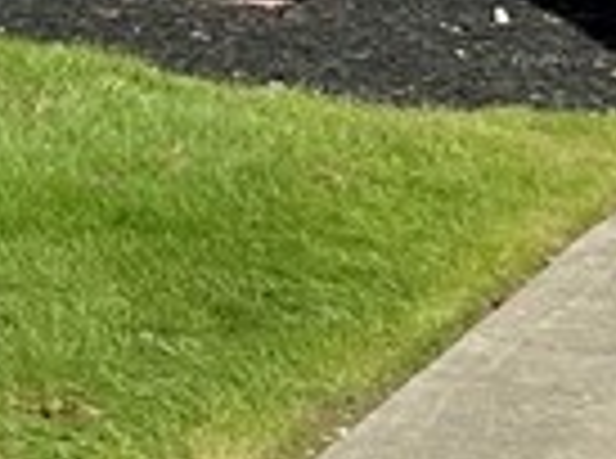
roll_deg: -0.6
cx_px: -1245
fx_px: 3195
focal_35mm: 180
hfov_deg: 8.9
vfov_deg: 7.5
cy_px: -731
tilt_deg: +4.6
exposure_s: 1/5263
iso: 80
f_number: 1.78
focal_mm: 6.86
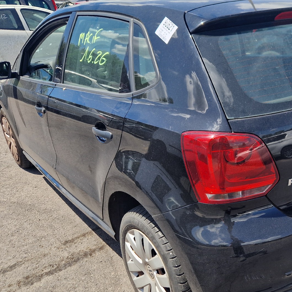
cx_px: 225
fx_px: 353
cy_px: 141
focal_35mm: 37
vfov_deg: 44.9
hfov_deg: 43.2
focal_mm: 5.4
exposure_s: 1/909
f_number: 1.8
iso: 50
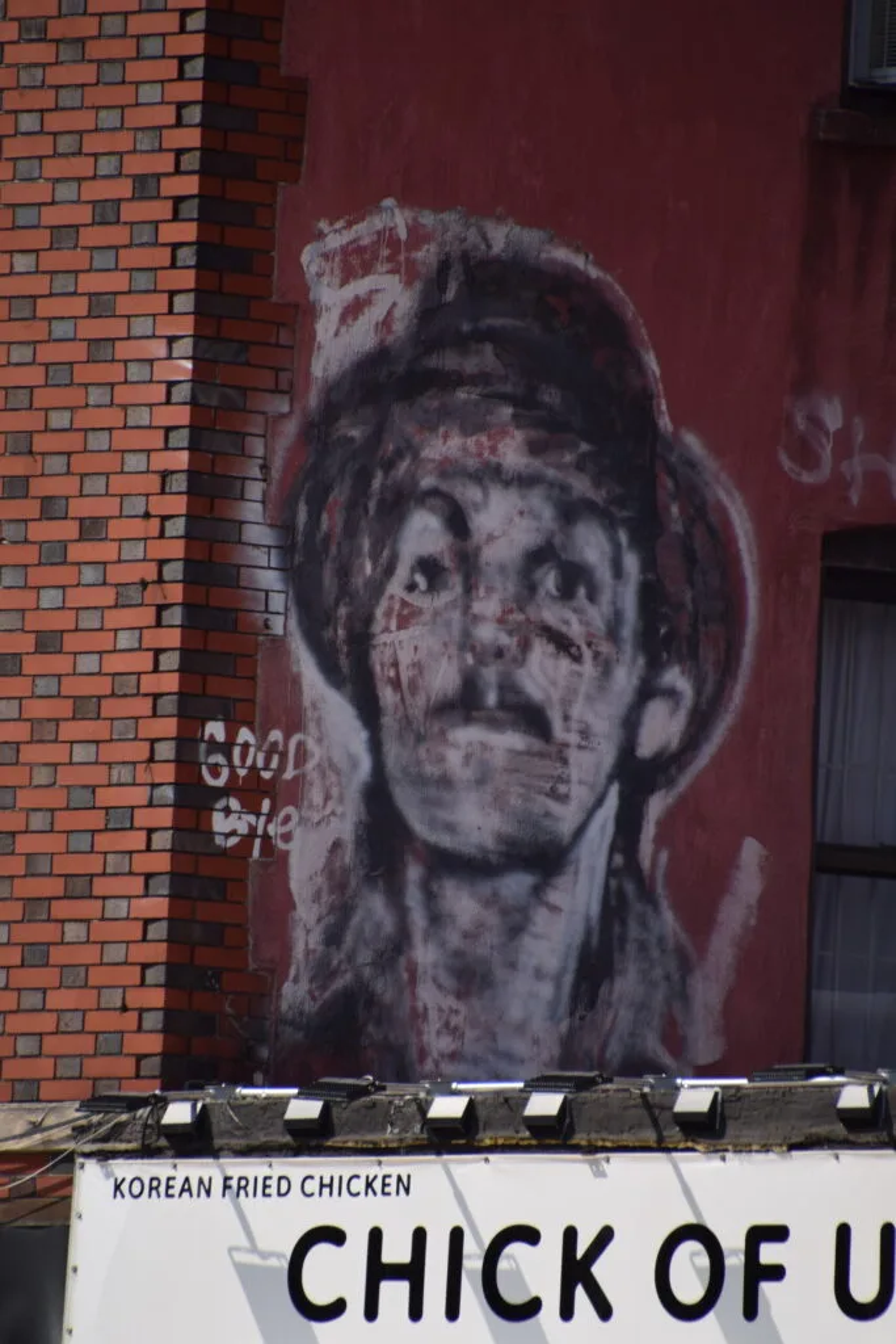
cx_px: 448
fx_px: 22391
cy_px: 672
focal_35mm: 600
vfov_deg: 3.4
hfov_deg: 2.3
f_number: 6.3
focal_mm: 400
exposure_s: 1/1250
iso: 400
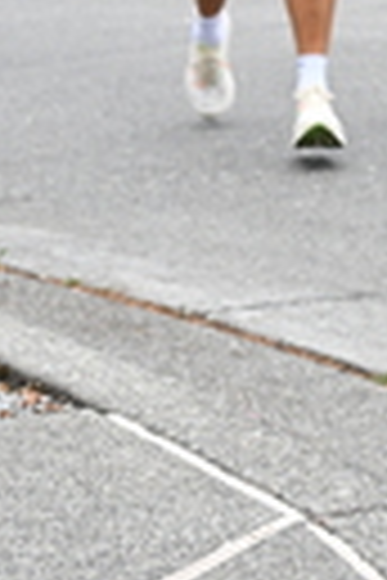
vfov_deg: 10.6
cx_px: 772
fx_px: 2951
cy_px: -414
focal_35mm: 183
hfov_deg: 7.2
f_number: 4
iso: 1600
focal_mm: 43
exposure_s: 1/800
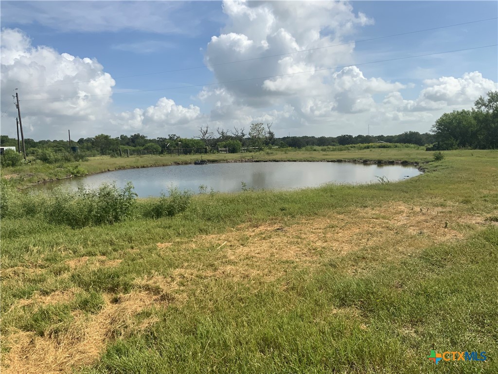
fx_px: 417
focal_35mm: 29
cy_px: 187
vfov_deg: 48.2
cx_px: 249
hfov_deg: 61.7
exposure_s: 1/3322
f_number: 1.8
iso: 20
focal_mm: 3
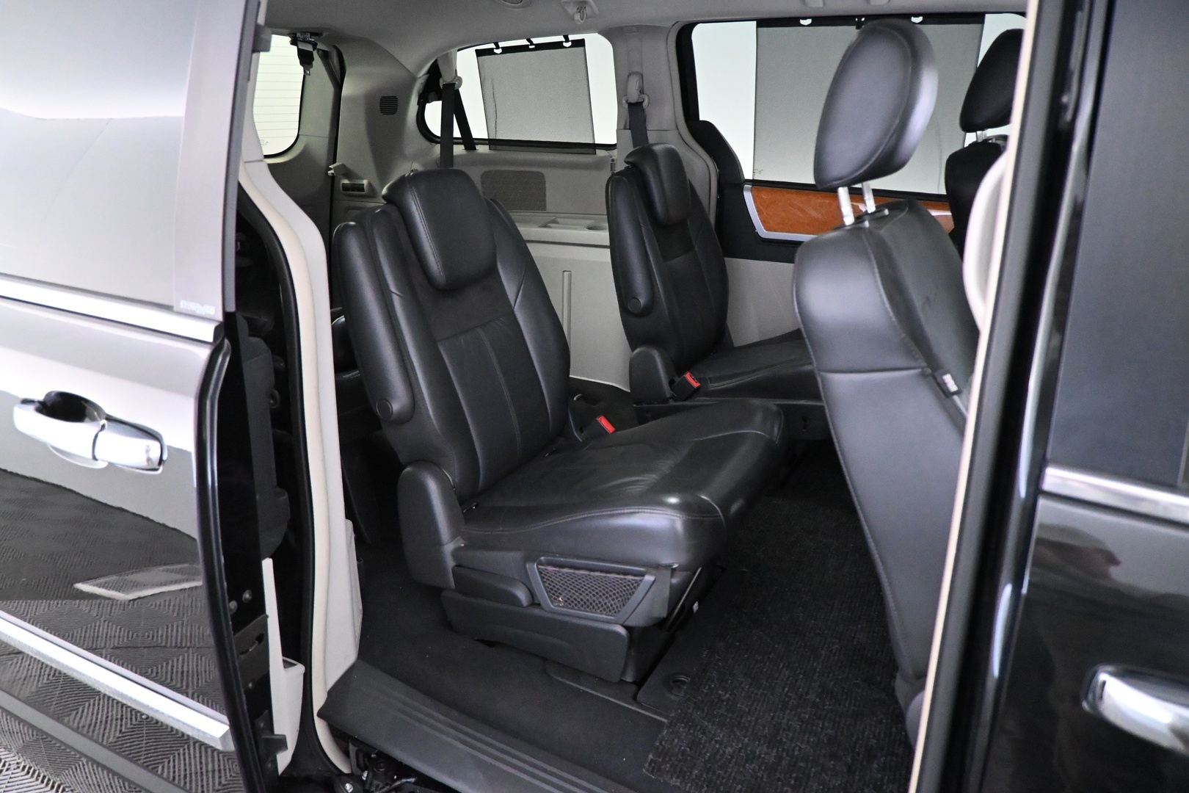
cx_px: 594
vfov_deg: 53.1
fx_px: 793
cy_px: 396
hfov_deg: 73.7
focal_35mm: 24
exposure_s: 1/60
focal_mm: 16
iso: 8000
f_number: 3.5
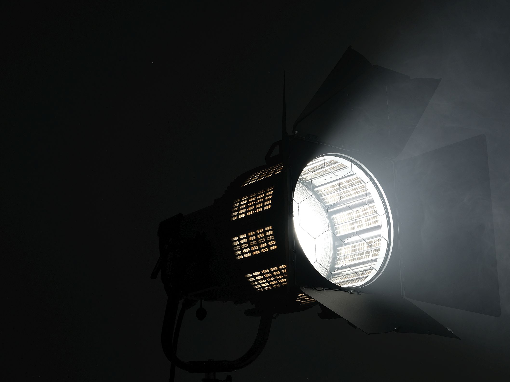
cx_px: 343
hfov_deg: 30.9
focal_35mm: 62
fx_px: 913
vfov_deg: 23.6
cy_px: 246
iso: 640
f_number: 11
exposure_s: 1/100
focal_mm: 56.3
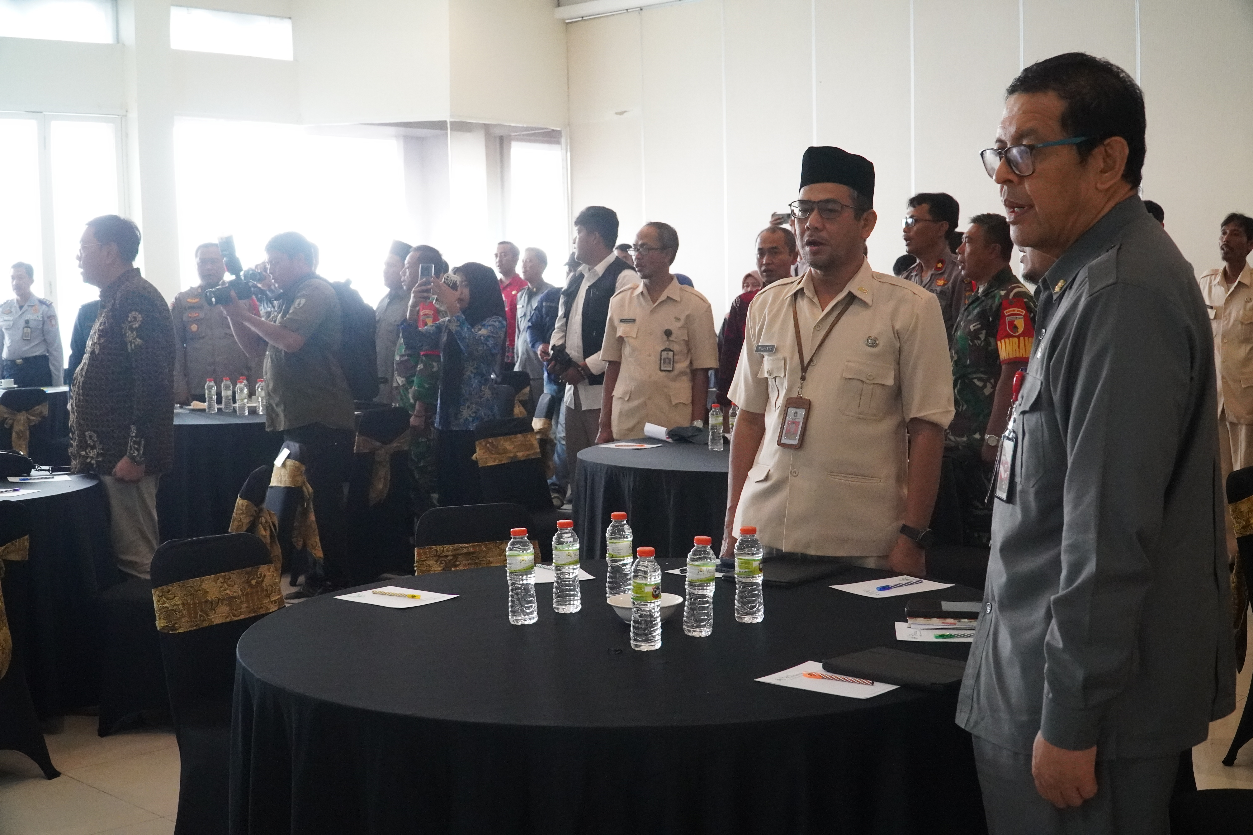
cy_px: 418
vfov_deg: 34.2
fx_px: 1357
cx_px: 626
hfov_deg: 49.6
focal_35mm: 39
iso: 6400
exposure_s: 1/100
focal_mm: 26
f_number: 5.6
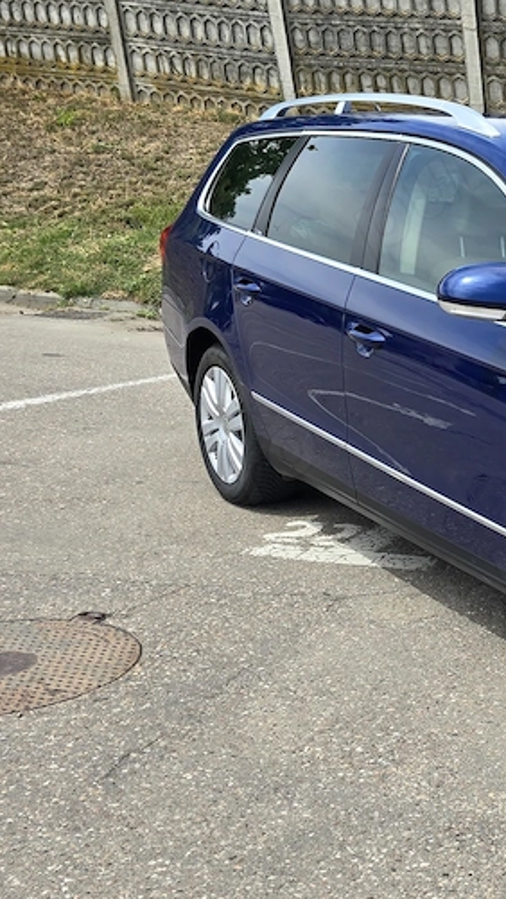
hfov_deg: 20.6
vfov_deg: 40.8
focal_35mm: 50
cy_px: 598
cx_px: 754
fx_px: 1192
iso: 12
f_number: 1.7
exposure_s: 1/425
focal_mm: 6.3
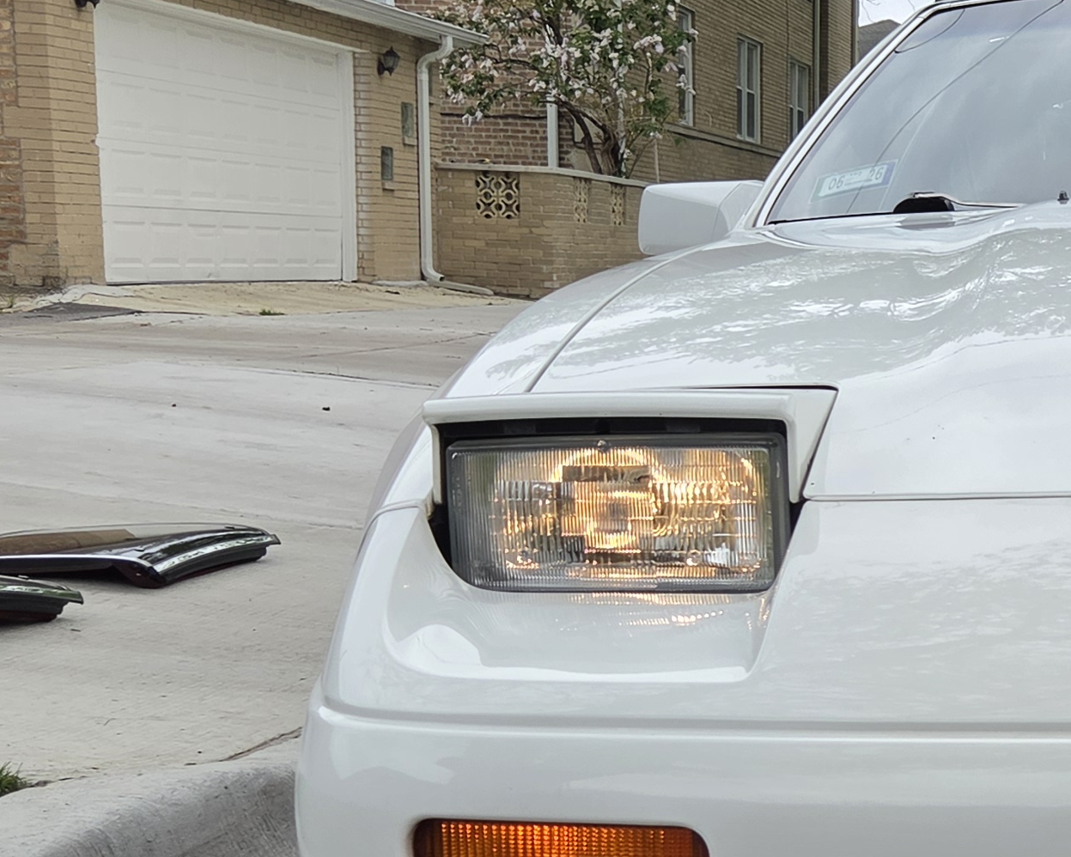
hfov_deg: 24.7
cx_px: 1165
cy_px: 647
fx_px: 2283
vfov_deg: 21.1
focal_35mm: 72
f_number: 1.8
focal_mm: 5.4
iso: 80
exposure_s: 1/2105
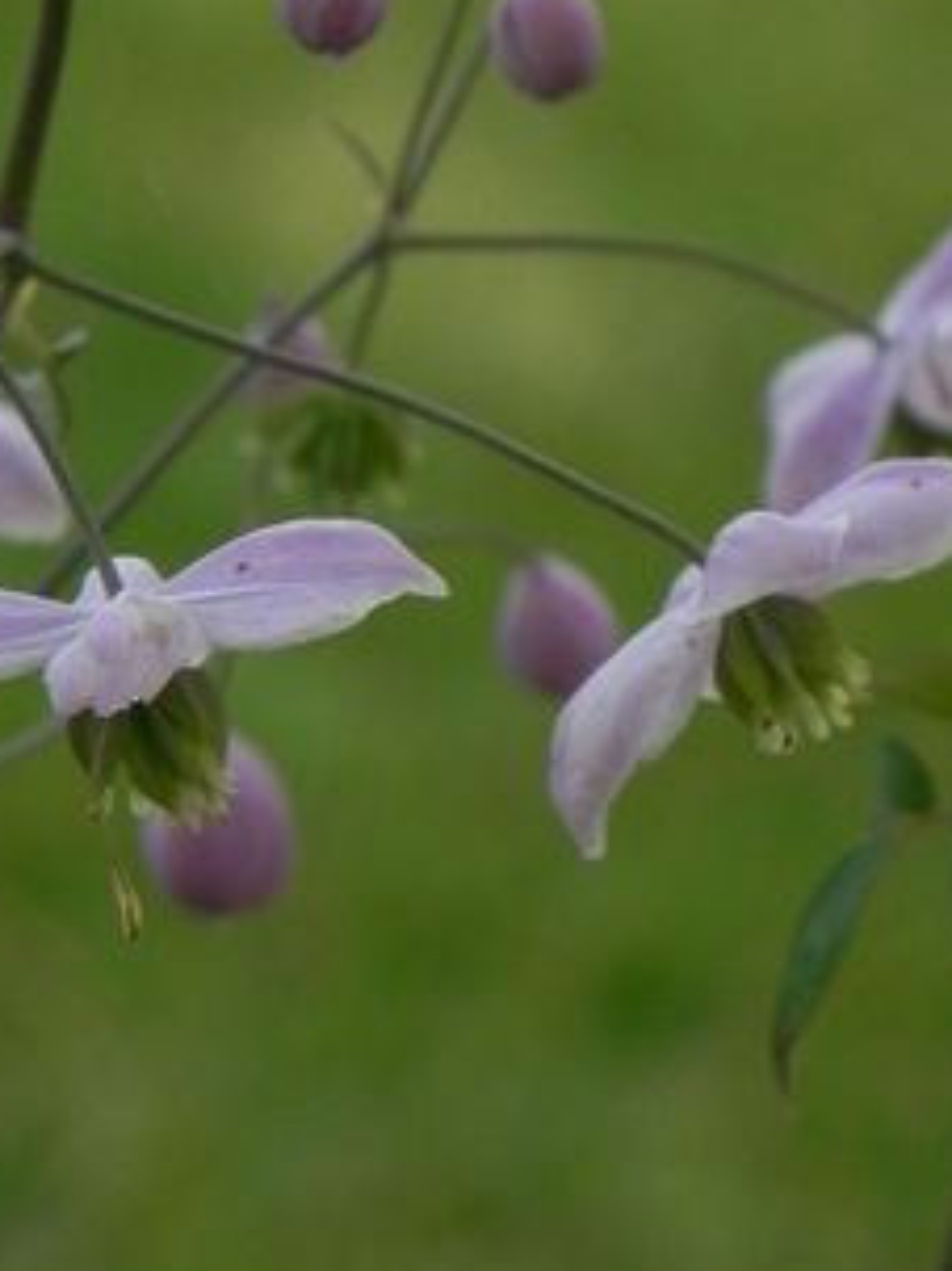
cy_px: -180
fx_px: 11339
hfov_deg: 4.8
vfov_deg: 6.4
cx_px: 155
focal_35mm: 309
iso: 160
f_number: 4.5
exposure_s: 1/60
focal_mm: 20.8
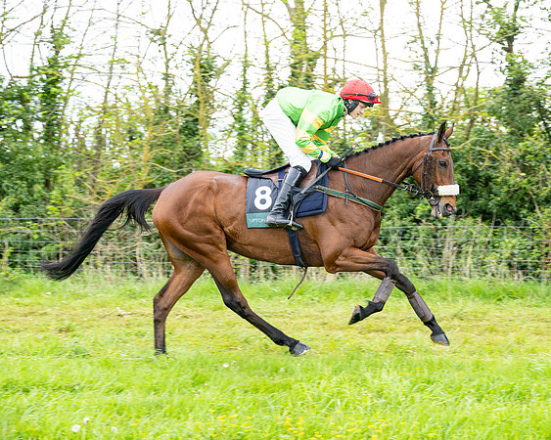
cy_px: 209
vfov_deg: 18.5
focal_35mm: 83
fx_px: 1350
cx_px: 347
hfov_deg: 23.0
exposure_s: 1/500
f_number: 5
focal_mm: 70
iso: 400
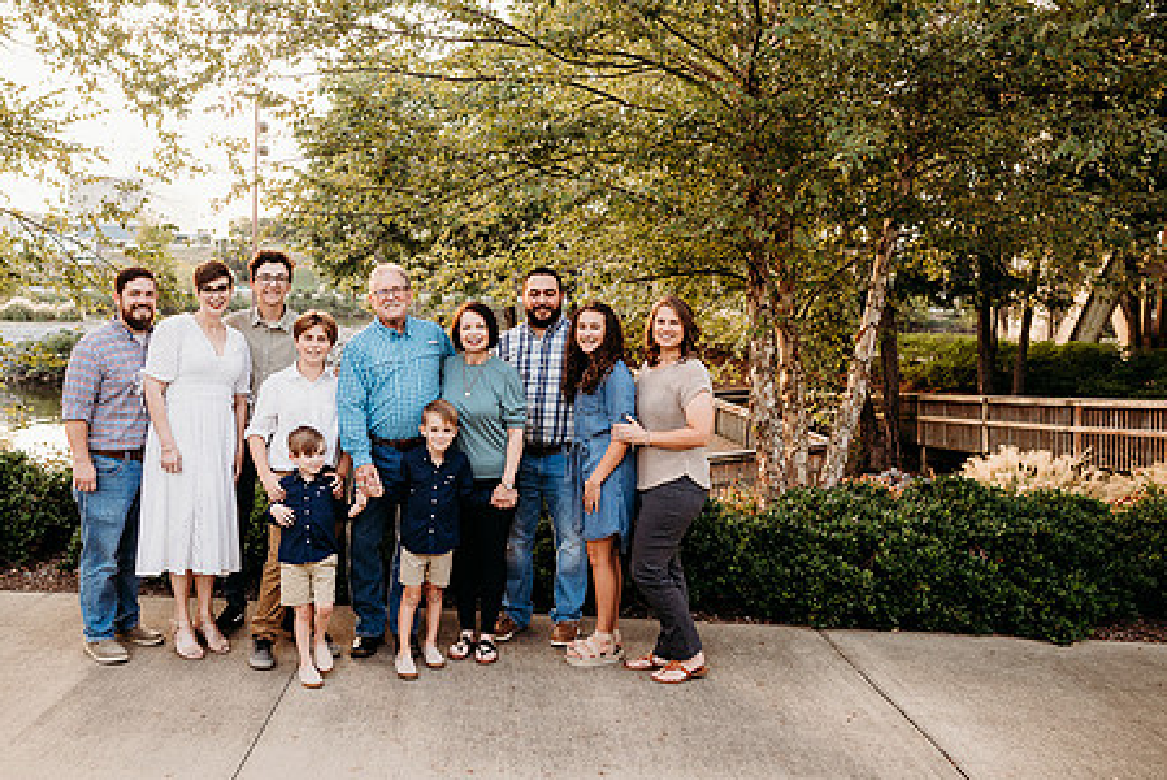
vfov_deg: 42.3
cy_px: 355
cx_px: 437
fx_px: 1006
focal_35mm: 31
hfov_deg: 59.5
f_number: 3.2
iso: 320
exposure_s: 1/200
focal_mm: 24
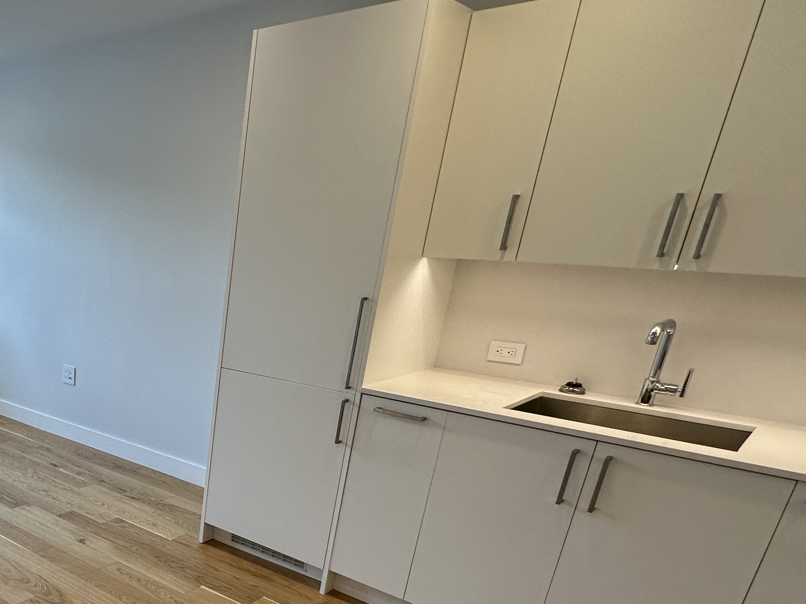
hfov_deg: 51.6
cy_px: 495
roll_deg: -1.3
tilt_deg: -22.1
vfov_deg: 44.2
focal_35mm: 30
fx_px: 698
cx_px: 56
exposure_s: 1/120
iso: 100
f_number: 2.2
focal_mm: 2.22
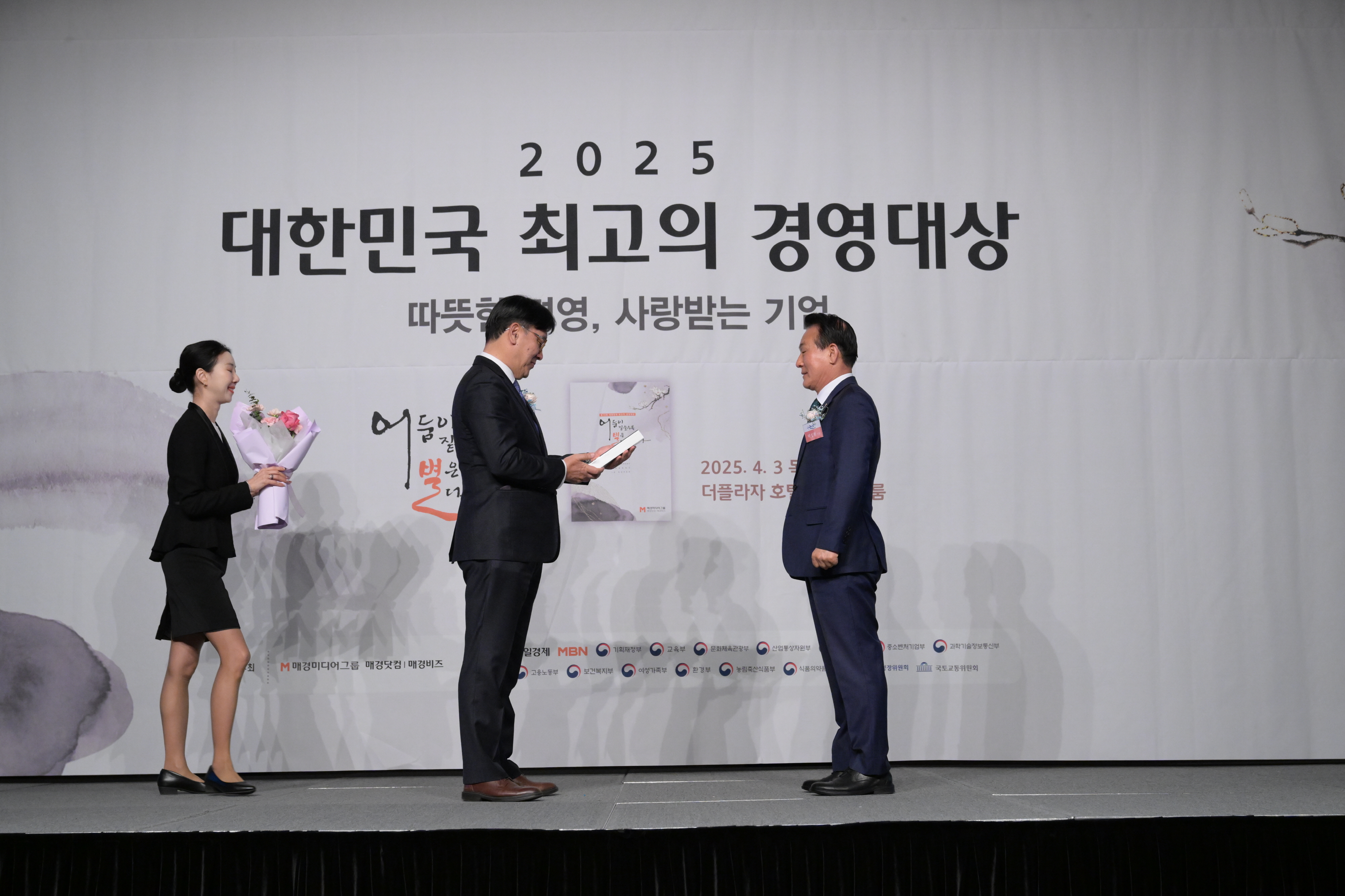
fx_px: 1830
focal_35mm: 49
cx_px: 672
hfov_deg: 40.3
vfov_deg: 27.5
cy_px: 448
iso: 4000
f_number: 4.5
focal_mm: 49
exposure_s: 1/250
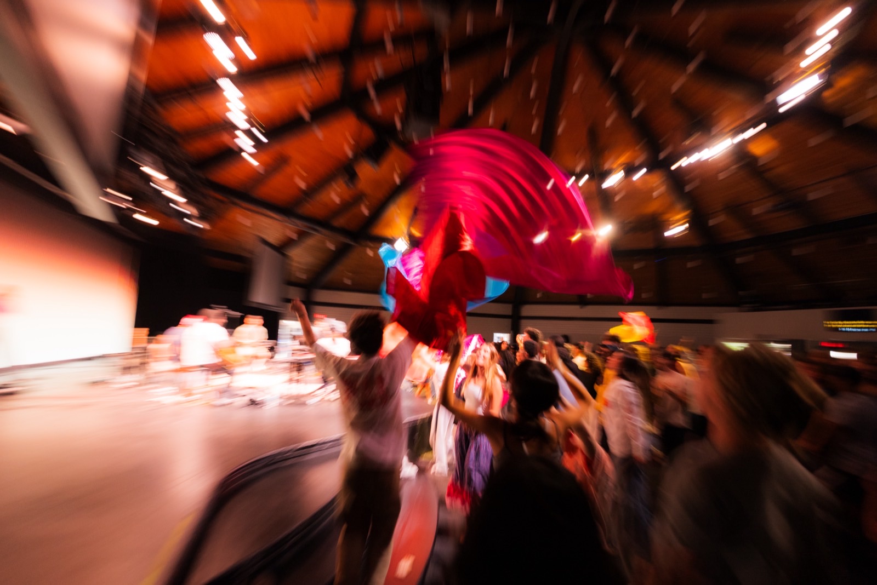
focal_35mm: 17
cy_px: 292
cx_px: 438
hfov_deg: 93.3
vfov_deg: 70.5
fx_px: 414
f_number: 4
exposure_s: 1/25
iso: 800
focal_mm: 17
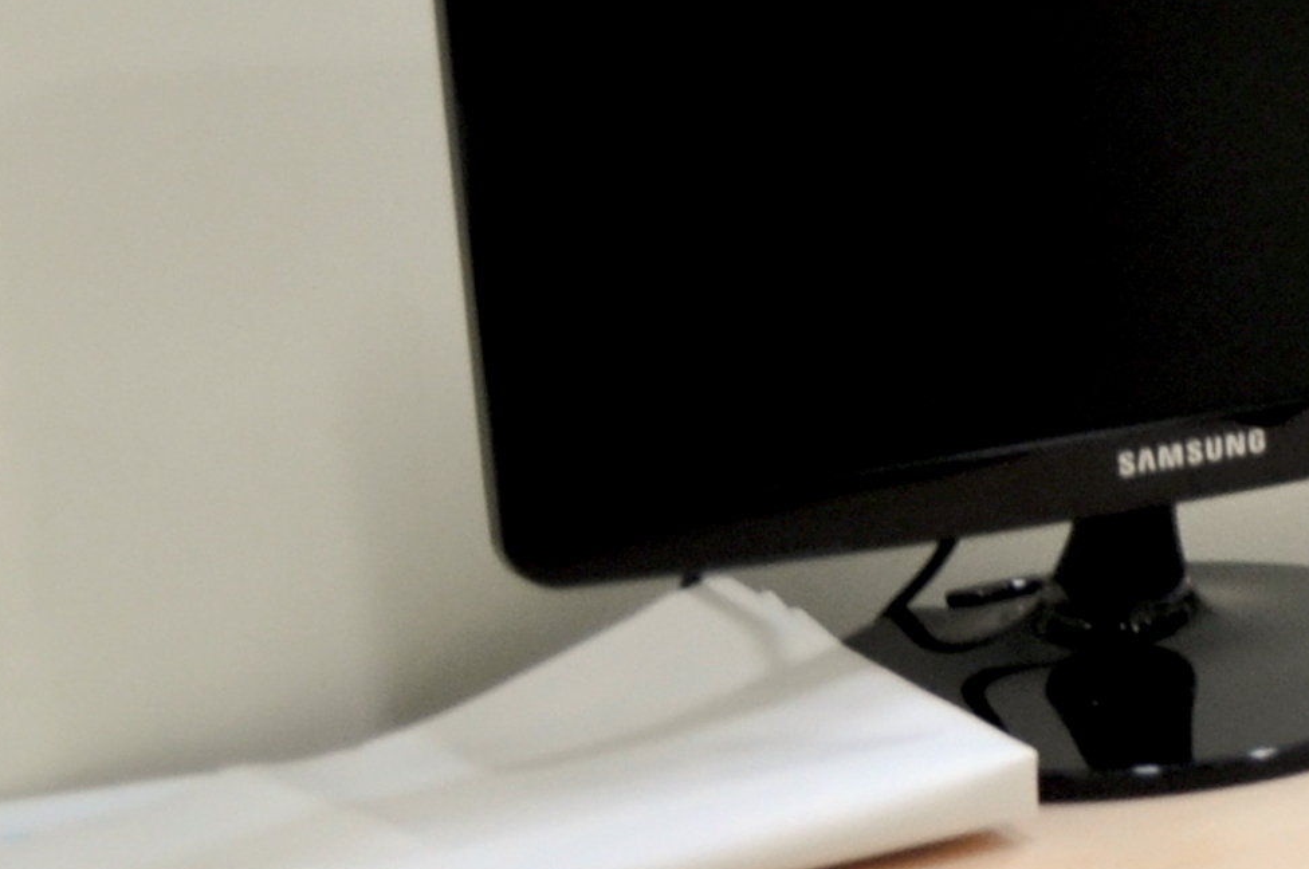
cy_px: 589
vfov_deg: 9.4
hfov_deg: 12.1
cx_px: 2845
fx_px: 5265
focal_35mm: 145
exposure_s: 1/30
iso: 320
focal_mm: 22
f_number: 3.8
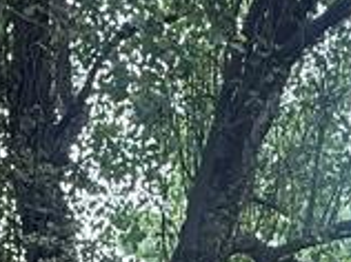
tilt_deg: -2.5
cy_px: 613
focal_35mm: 91
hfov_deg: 21.3
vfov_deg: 12.8
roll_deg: -2.3
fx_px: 921
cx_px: 64
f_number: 2.2
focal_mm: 2.22
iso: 160
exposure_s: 1/99
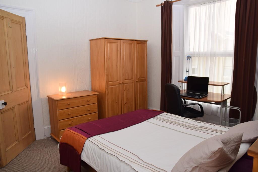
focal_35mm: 26
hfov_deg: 70.4
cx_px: 129
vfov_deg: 50.4
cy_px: 86
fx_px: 183
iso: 100
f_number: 4
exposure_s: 1/60
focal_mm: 17
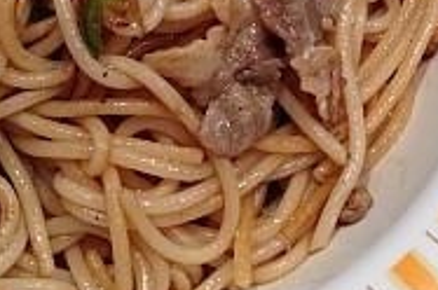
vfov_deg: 14.4
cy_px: -46
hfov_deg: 22.2
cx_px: 225
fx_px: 1117
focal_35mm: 92
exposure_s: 1/24
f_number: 2.4
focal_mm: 4.12
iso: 50
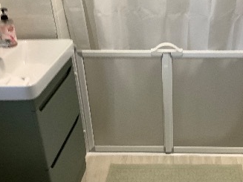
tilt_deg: -26.8
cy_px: 78
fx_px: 337
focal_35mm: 48
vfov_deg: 30.2
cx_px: 169
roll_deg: -0.4
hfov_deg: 39.0
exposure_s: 1/50
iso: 125
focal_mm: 3.3
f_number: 2.4
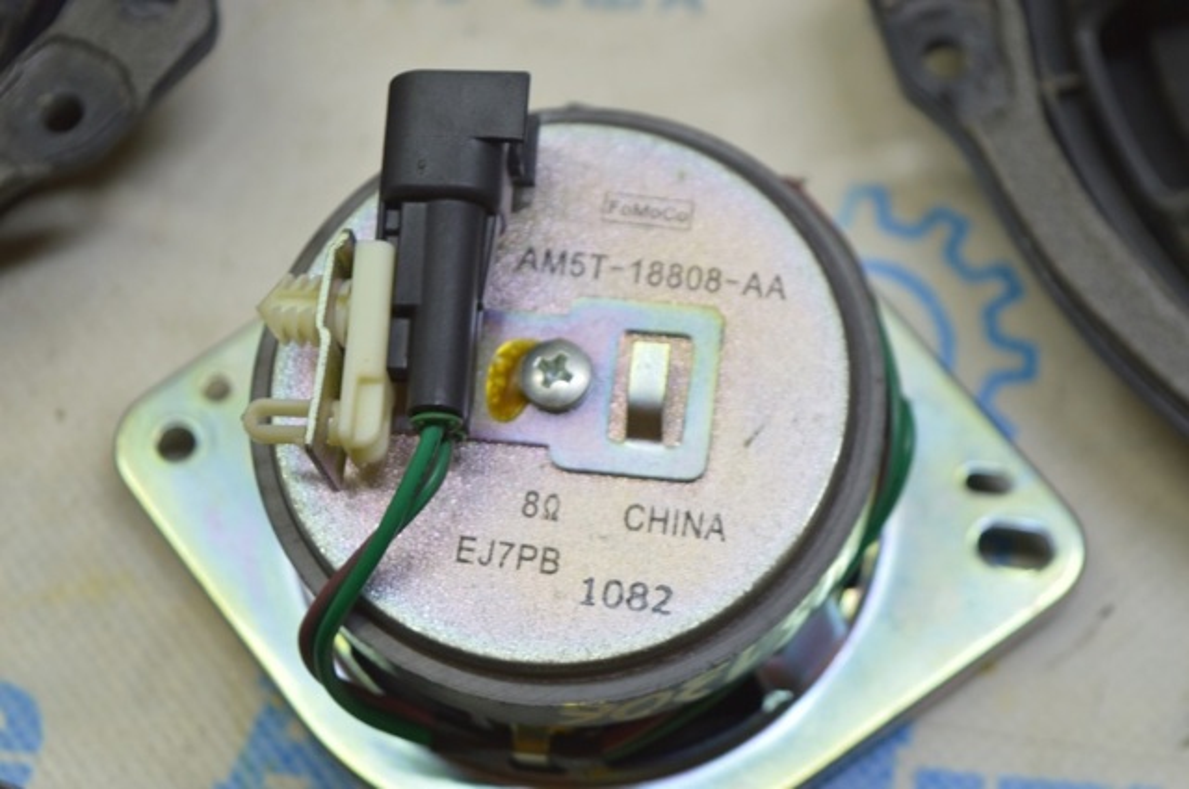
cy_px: 394
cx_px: 594
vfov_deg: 16.5
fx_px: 2721
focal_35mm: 82
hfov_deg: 24.6
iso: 400
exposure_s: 1/25
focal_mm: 55
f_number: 5.6
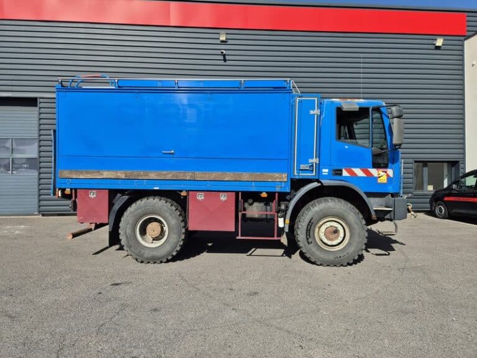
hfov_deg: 73.9
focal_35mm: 23
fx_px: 317
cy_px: 179
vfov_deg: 58.9
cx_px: 238
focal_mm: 5.4
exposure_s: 1/2104
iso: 25
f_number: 1.8
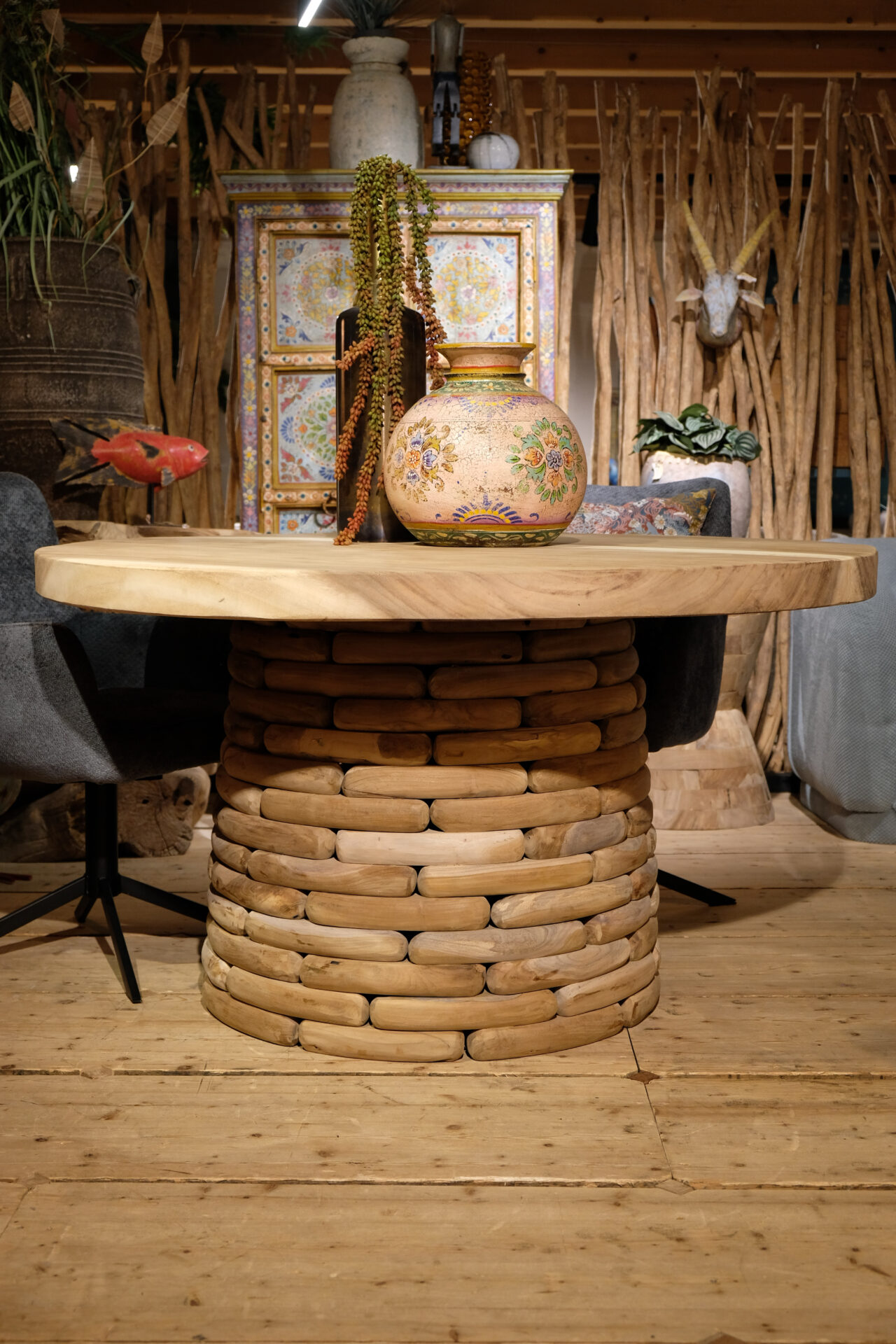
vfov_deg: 41.9
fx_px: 1755
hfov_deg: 28.6
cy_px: 672
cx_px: 448
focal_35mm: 47
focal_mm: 31.5
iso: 640
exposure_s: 1/60
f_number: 3.6
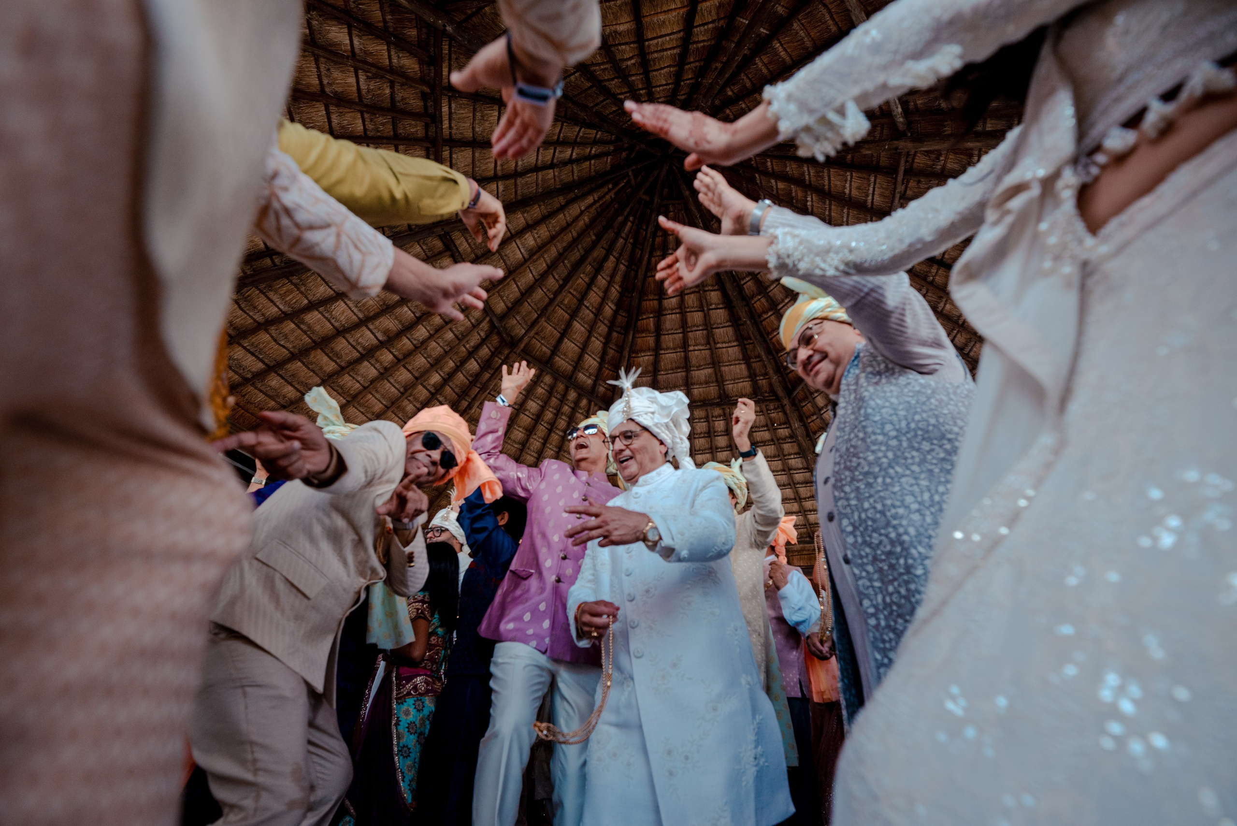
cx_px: 637
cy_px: 451
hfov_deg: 99.3
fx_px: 525
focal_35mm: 15
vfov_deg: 76.2
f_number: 2.8
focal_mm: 14
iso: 500
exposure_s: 1/500
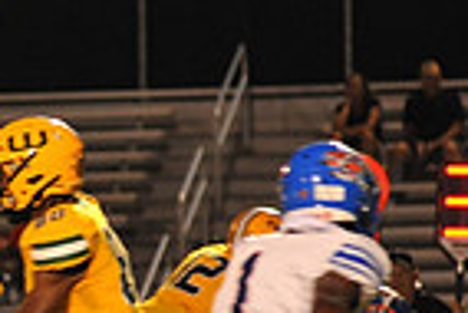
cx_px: -389
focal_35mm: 694
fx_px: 9031
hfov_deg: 3.0
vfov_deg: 2.0
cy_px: 320
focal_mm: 170
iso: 2000
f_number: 4.5
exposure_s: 1/250
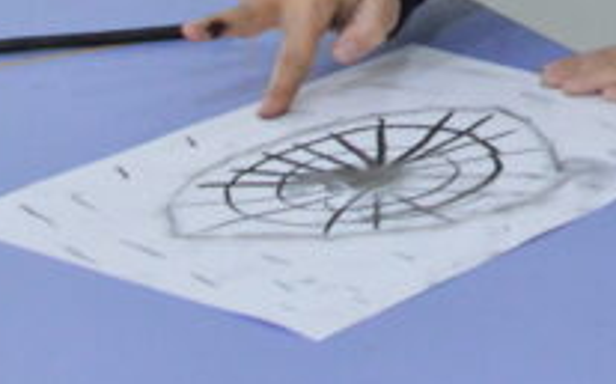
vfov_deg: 6.6
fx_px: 3271
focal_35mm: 195
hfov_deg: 10.6
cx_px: 702
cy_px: -198
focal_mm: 44
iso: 6400
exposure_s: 1/200
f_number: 7.1
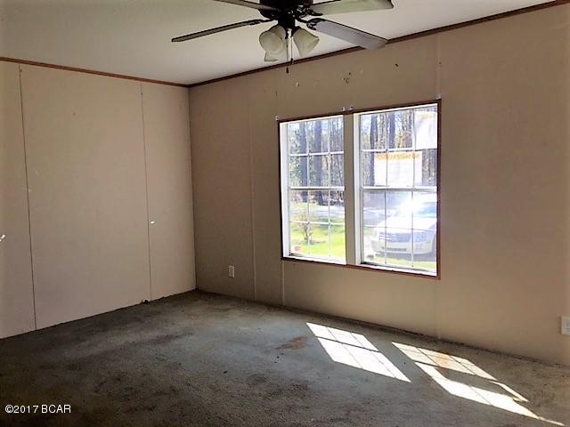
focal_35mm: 29
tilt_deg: -6.2
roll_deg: +0.4
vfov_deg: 48.2
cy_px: 214
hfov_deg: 61.7
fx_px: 478
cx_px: 285
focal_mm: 4.15
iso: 32
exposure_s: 1/329
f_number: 2.2
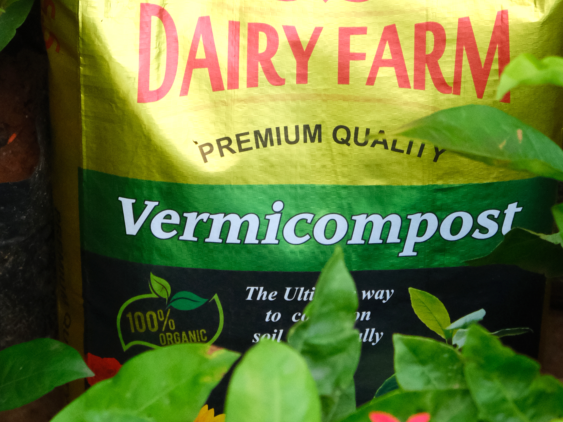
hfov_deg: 11.8
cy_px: 4
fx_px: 2732
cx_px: 380
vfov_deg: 8.8
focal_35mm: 168
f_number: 4
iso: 3200
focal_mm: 42.9
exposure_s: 1/125
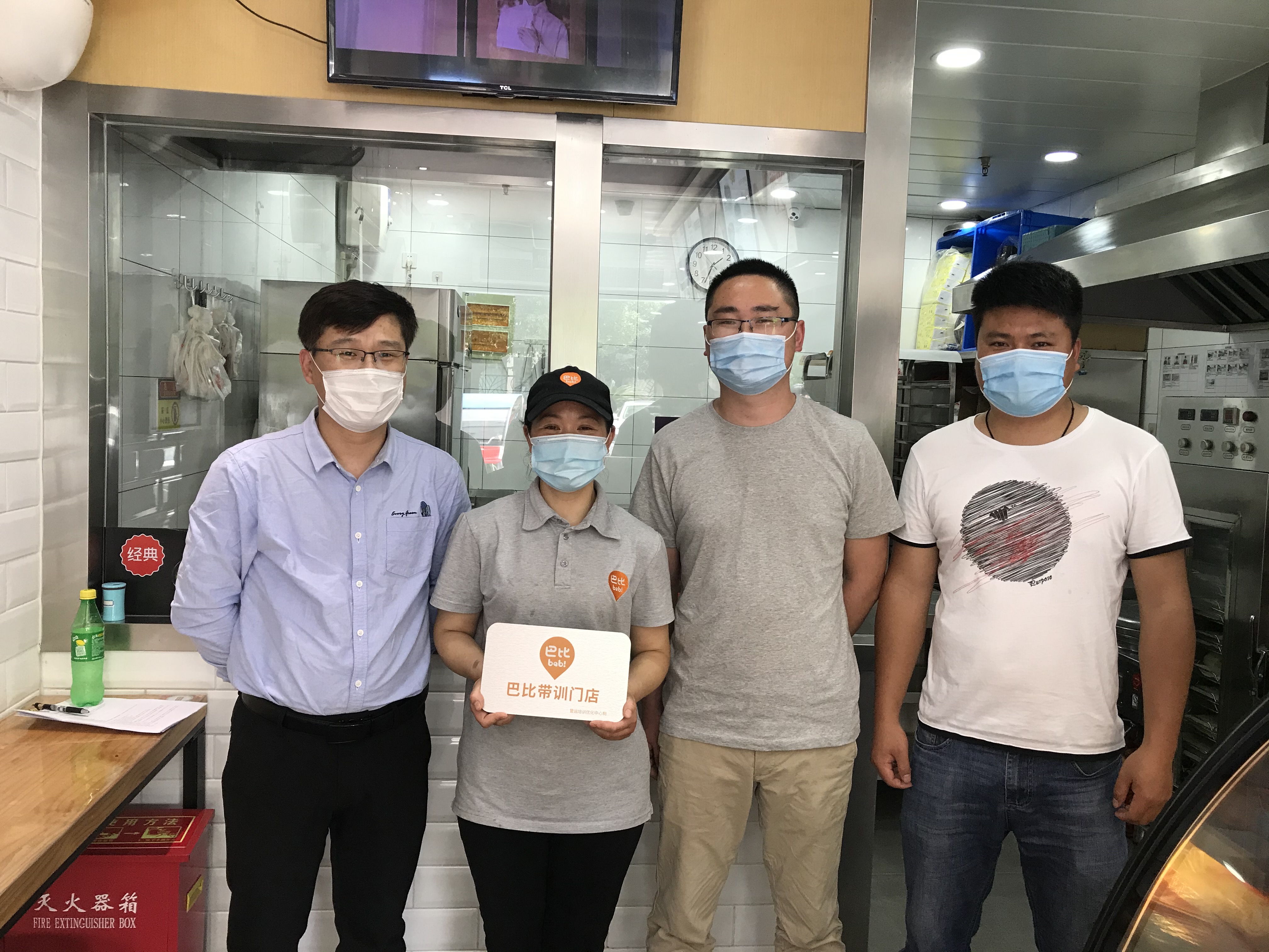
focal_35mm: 28
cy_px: 476
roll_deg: -2.3
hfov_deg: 63.4
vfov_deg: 49.7
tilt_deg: -4.5
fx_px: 1026
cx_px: 634
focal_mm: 3.99
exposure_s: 1/33
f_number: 1.8
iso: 25
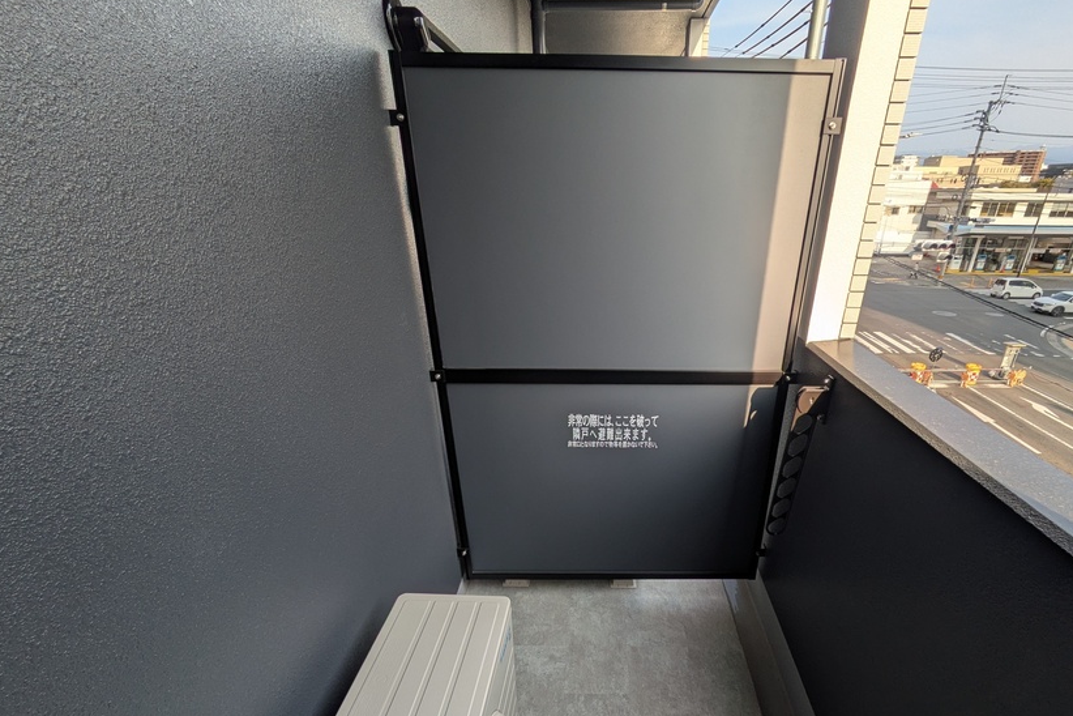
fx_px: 507
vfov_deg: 69.9
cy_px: 419
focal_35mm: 17
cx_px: 611
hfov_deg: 92.7
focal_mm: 1.83
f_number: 2.2
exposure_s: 1/436
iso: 36
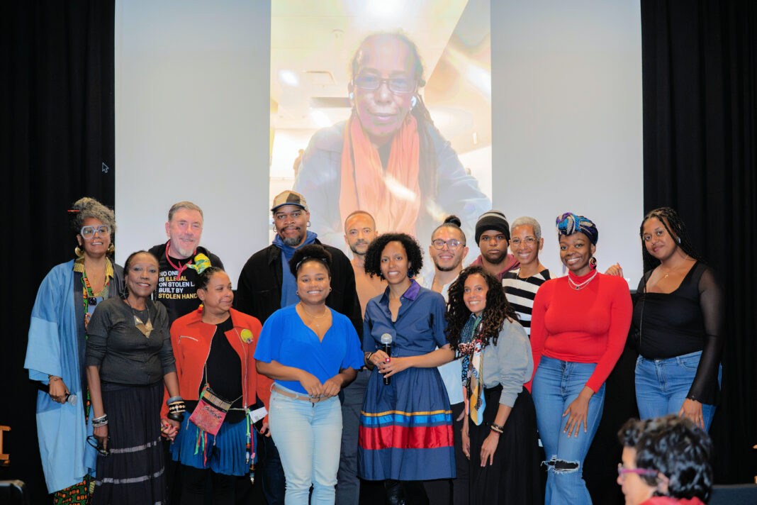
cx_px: 378
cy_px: 252
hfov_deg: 28.8
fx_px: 1472
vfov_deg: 19.5
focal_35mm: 70
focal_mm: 70
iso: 12800
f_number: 3.5
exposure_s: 1/160
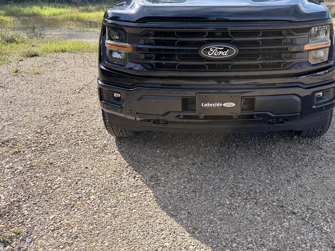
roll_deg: +0.2
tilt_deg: -12.5
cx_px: 217
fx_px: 368
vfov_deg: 37.1
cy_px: 75
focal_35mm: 38
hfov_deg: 48.3
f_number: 1.78
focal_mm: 6.76
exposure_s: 1/3021
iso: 100
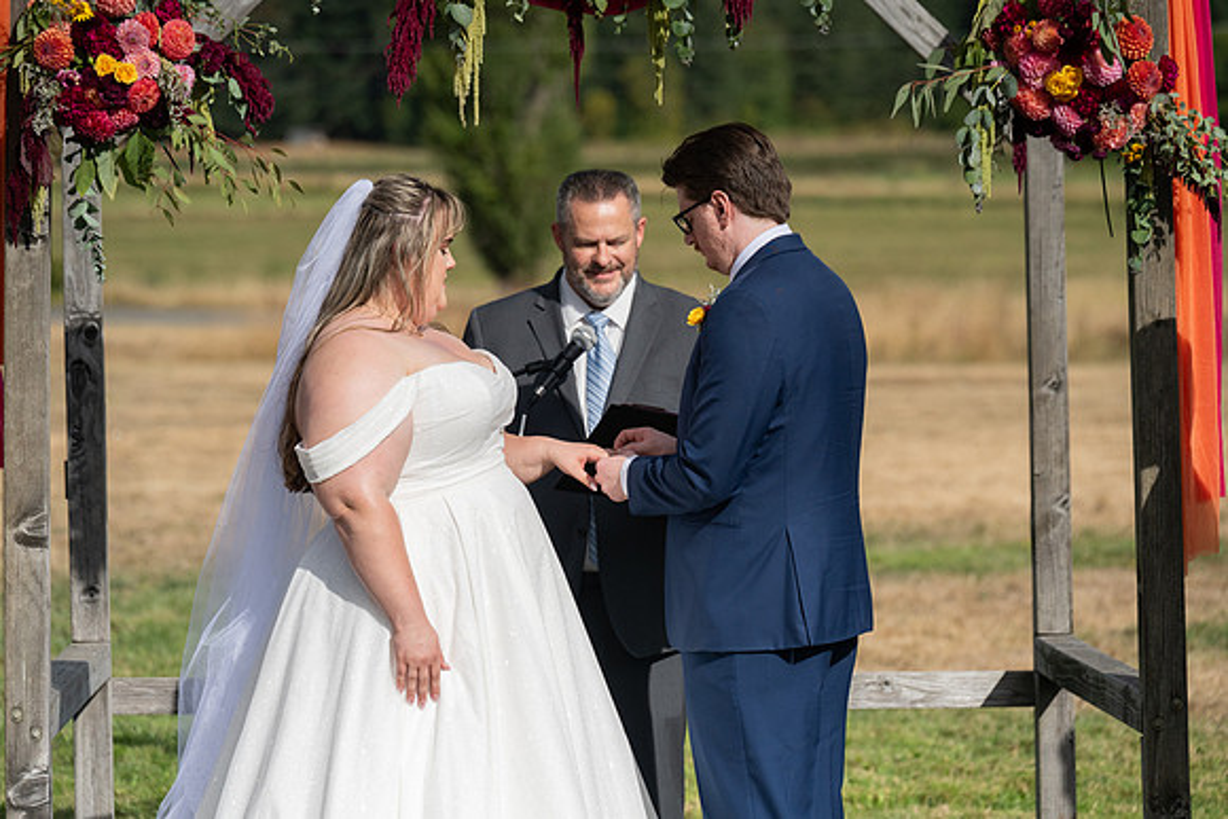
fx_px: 5118
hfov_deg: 13.7
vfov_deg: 9.2
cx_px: 614
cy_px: 410
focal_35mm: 150
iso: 400
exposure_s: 1/8000
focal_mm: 150
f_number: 4.5
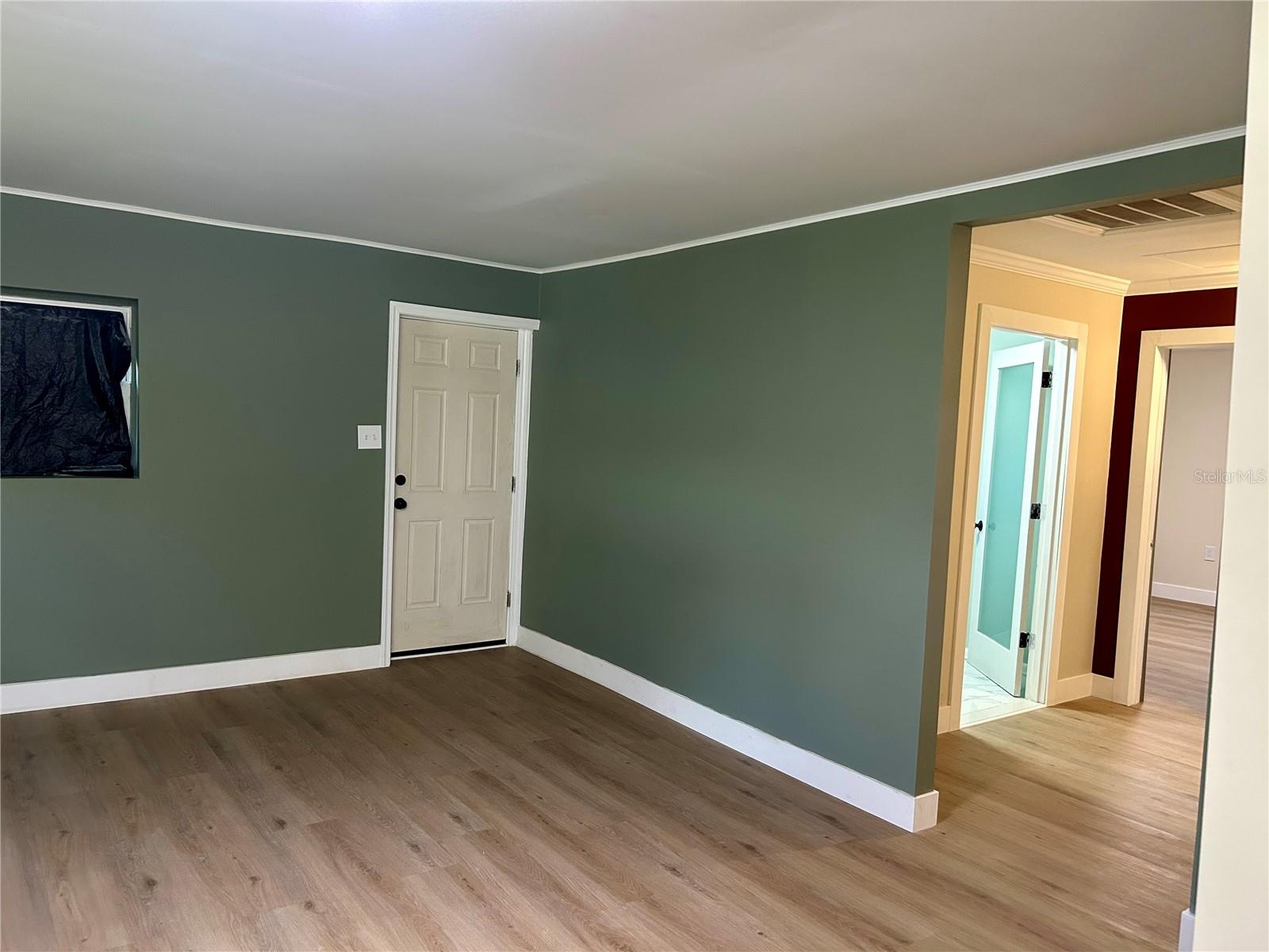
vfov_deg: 53.1
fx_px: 953
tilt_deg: -3.5
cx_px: 634
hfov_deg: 67.3
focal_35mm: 26
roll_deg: -2.3
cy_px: 476
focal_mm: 5.7
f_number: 1.5
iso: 320
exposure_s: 1/60
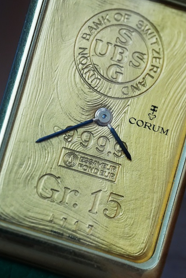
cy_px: 135
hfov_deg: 12.0
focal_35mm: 114
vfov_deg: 17.9
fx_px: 883
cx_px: 100
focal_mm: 105
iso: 5000
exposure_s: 1/250
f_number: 8
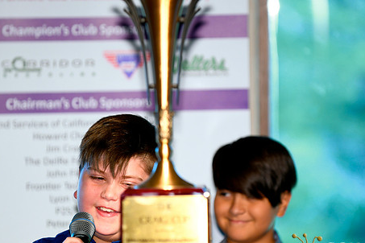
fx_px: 2595
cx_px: 166
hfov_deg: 8.0
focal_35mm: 256
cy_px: 130
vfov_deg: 5.4
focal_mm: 200
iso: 640
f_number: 3.5
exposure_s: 1/200
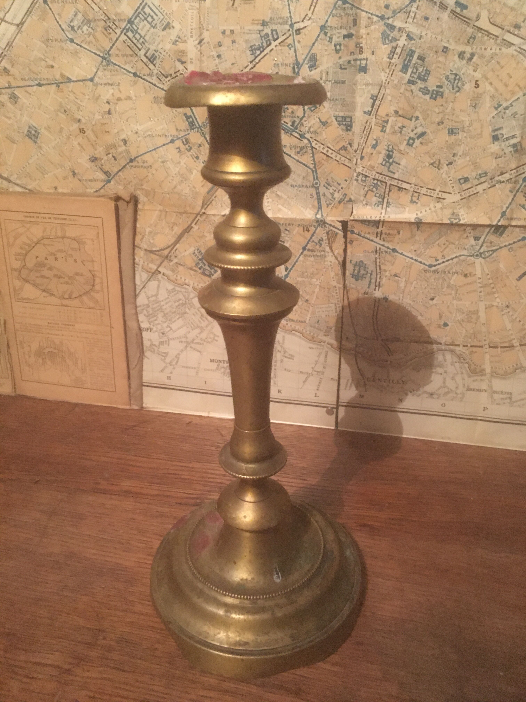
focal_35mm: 29
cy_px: 351
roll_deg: +1.8
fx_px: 588
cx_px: 263
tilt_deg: -26.9
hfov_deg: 48.2
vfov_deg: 61.7
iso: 500
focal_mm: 4.15
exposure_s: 1/17
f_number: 2.2
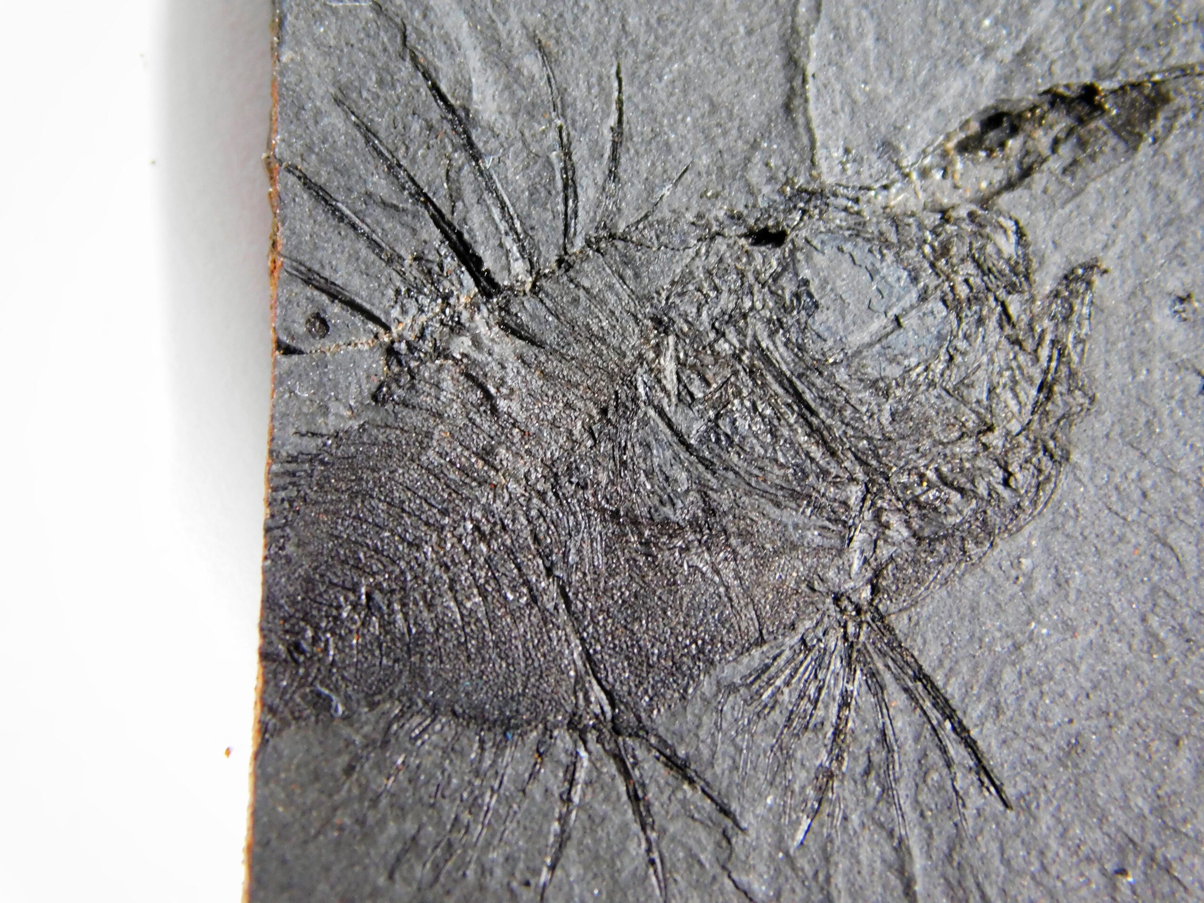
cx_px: 602
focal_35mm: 232
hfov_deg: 8.5
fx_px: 8069
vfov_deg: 6.4
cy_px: 452
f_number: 5.6
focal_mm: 41.3
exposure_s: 1/30
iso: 320
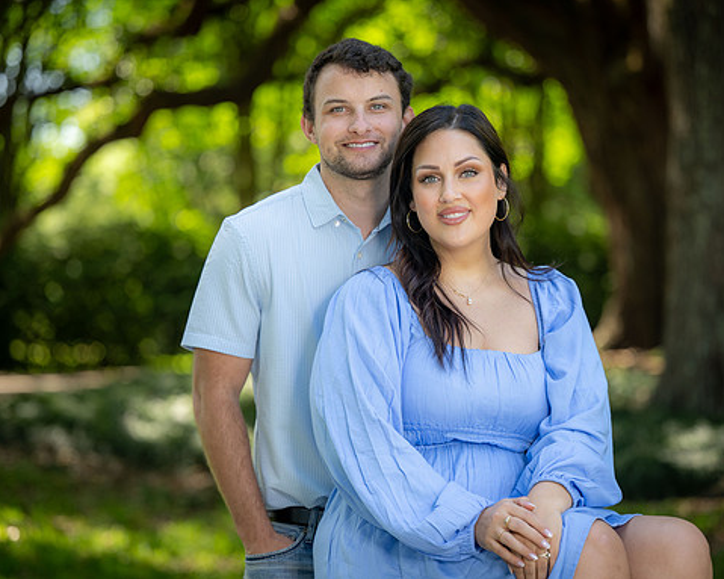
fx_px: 2485
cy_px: 288
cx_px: 398
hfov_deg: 16.6
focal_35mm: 116
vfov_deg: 13.3
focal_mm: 102
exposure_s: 1/125
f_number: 2.8
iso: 100
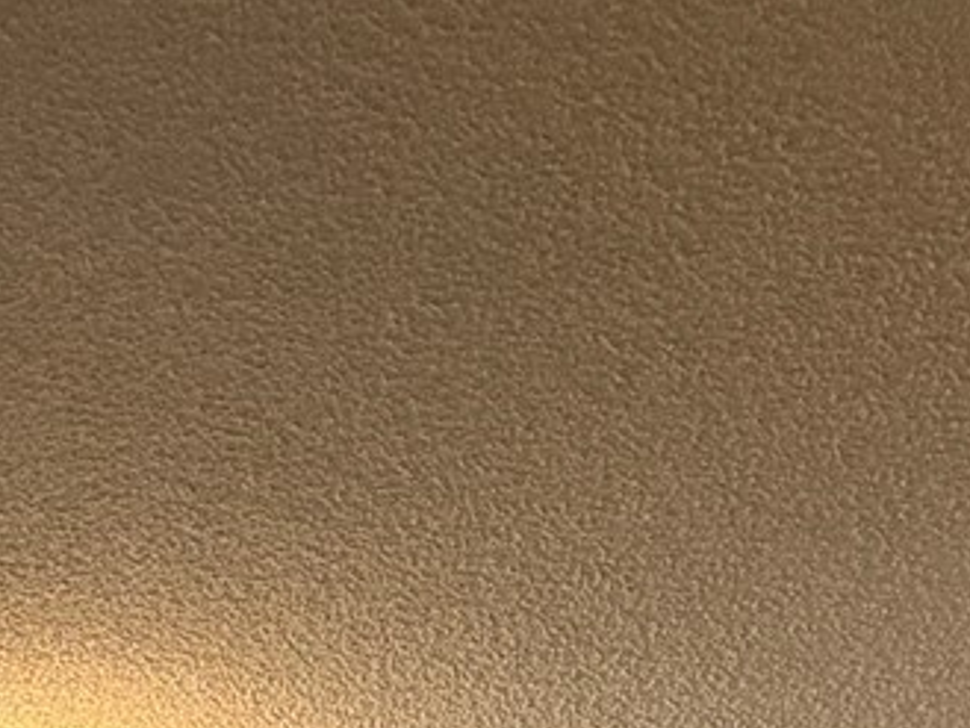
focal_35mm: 68
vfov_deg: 15.5
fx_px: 1906
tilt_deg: -2.3
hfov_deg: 27.5
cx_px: 88
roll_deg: +1.1
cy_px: 1595
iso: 200
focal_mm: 2.22
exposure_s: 1/120
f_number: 2.2
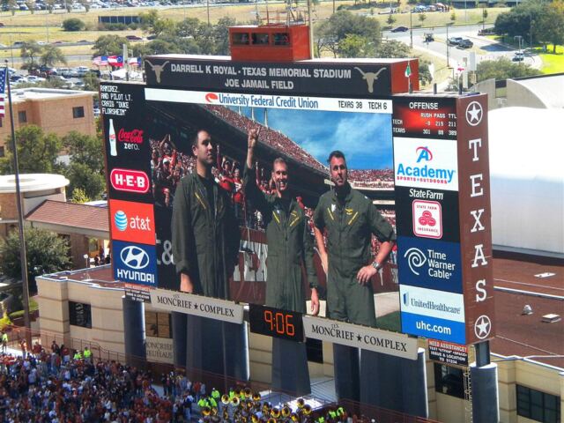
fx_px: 1711
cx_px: 282
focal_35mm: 105
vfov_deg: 14.1
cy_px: 212
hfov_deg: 18.7
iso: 306
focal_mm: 18.9
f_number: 5.9
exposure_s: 1/500
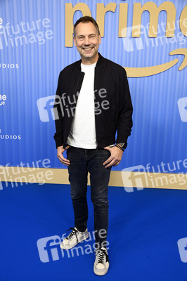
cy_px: 140
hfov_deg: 33.3
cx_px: 94
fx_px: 312
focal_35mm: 40
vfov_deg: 48.5
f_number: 5.6
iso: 400
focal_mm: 40
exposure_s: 1/125
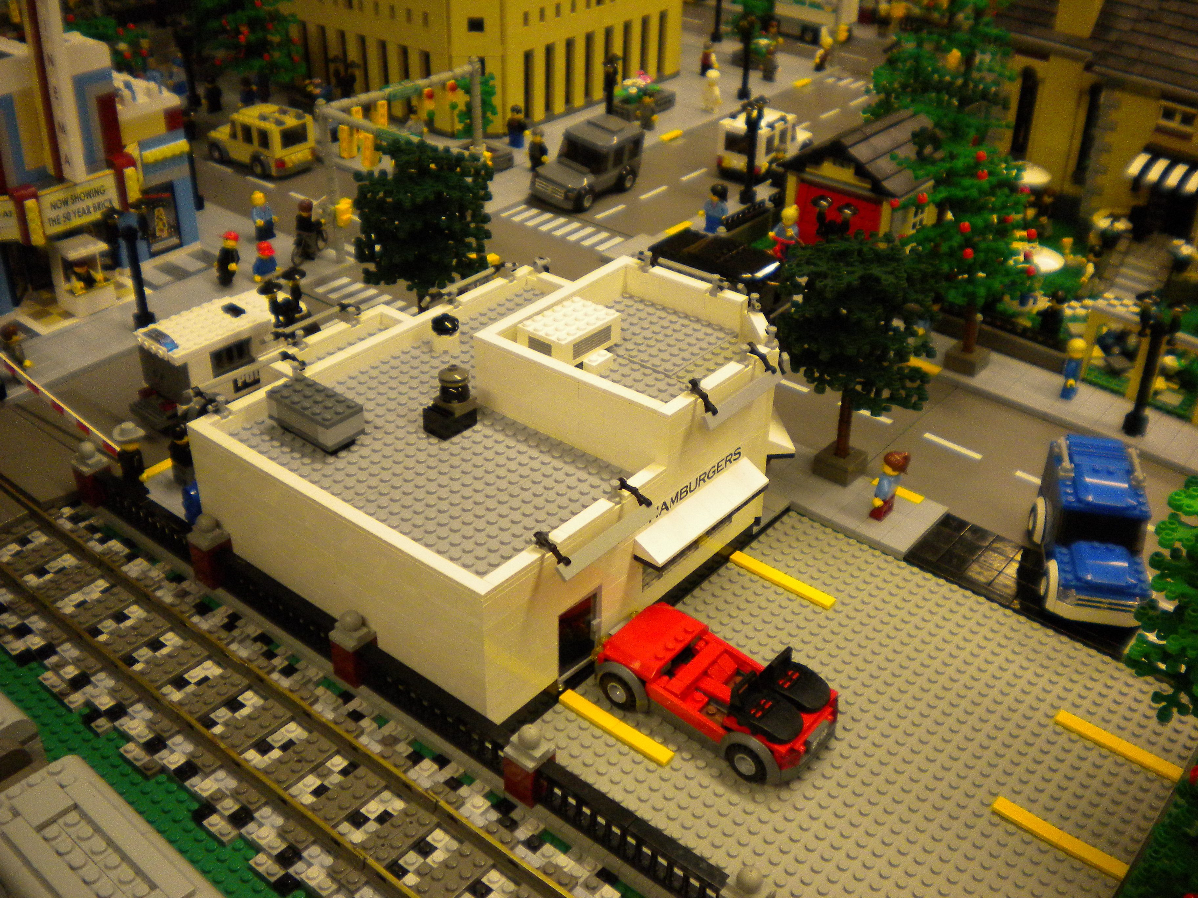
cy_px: 449
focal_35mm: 35
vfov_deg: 40.7
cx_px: 599
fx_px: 1211
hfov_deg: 52.6
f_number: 3.1
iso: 369
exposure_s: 1/56.8
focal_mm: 6.3
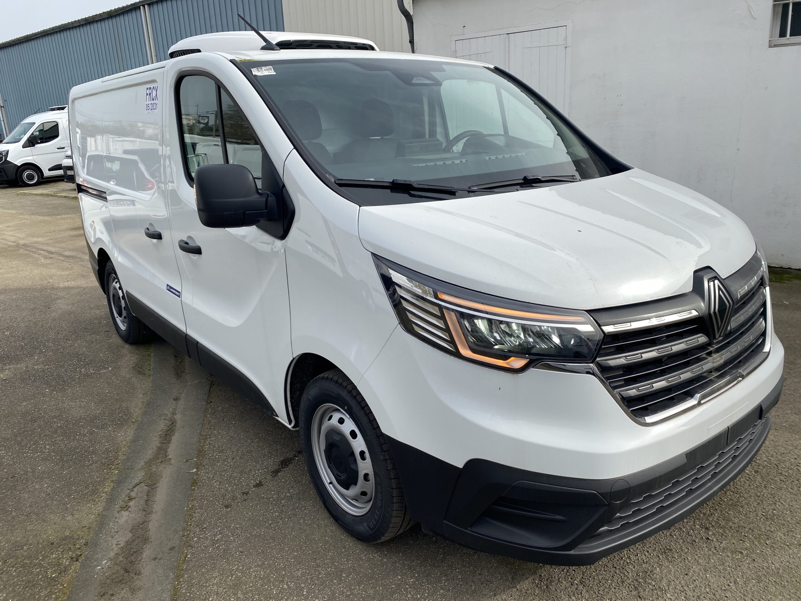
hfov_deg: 67.3
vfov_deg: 53.1
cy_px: 300
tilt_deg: -17.4
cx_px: 400
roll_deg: +2.8
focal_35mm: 26
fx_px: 602
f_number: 1.8
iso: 32
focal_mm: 4.25
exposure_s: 1/2268
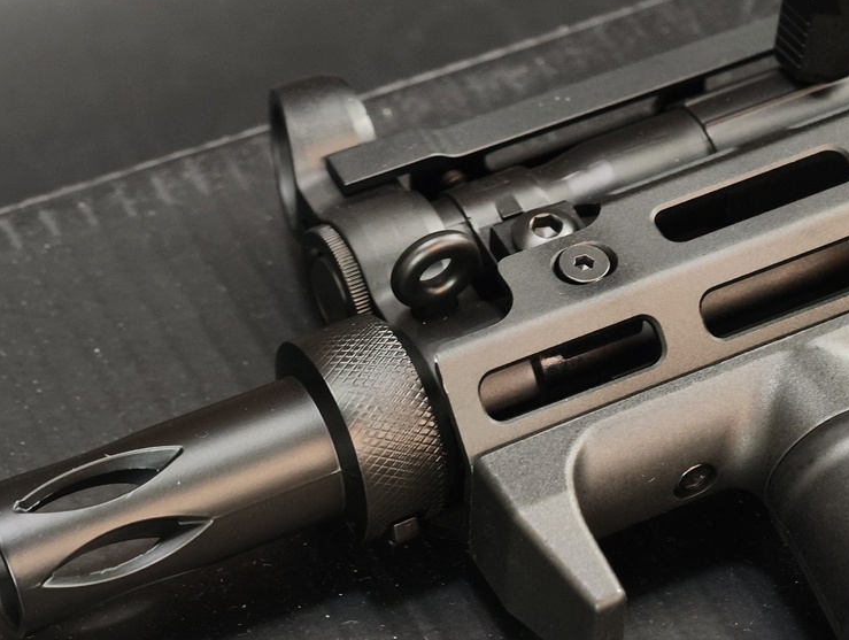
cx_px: 468
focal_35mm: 138
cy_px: 369
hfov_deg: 14.3
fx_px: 3391
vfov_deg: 10.8
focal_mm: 22.48
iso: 1997
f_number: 2.67
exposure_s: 1/10
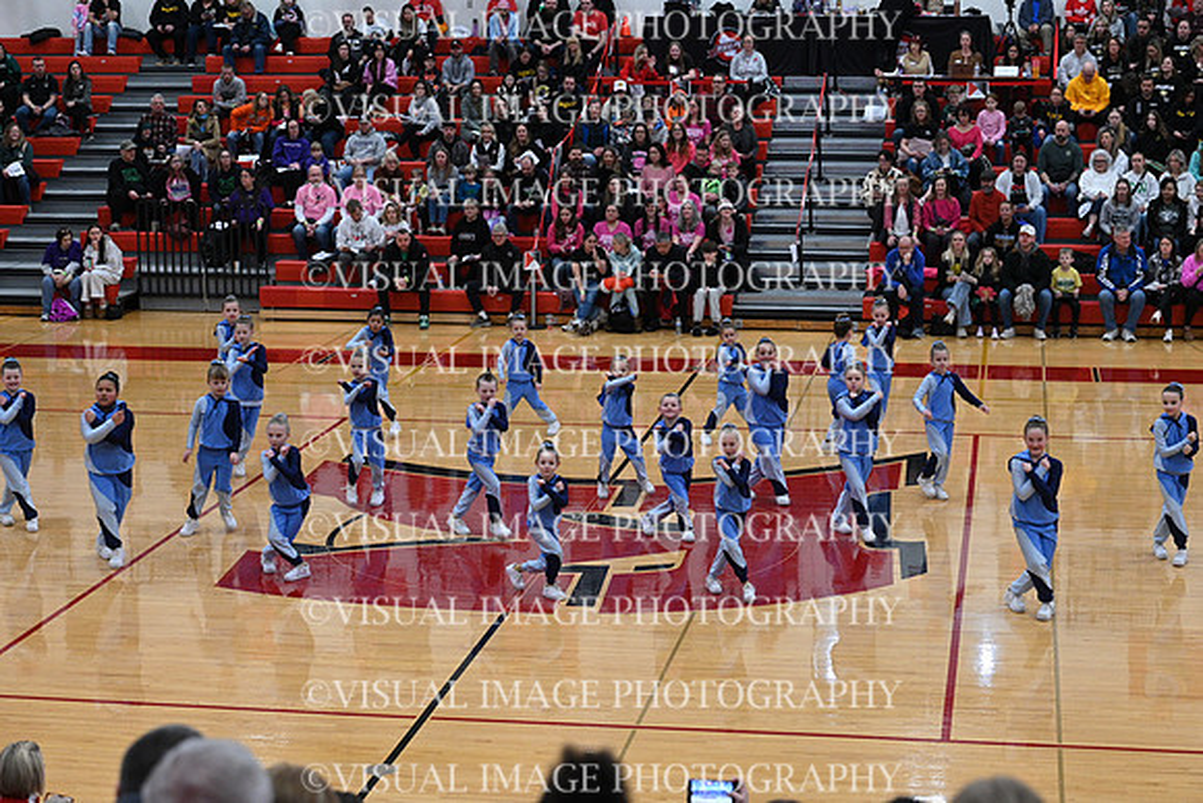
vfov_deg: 19.5
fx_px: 2340
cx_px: 602
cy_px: 402
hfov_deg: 28.8
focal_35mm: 70
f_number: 4
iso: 4000
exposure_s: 1/400
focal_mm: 70
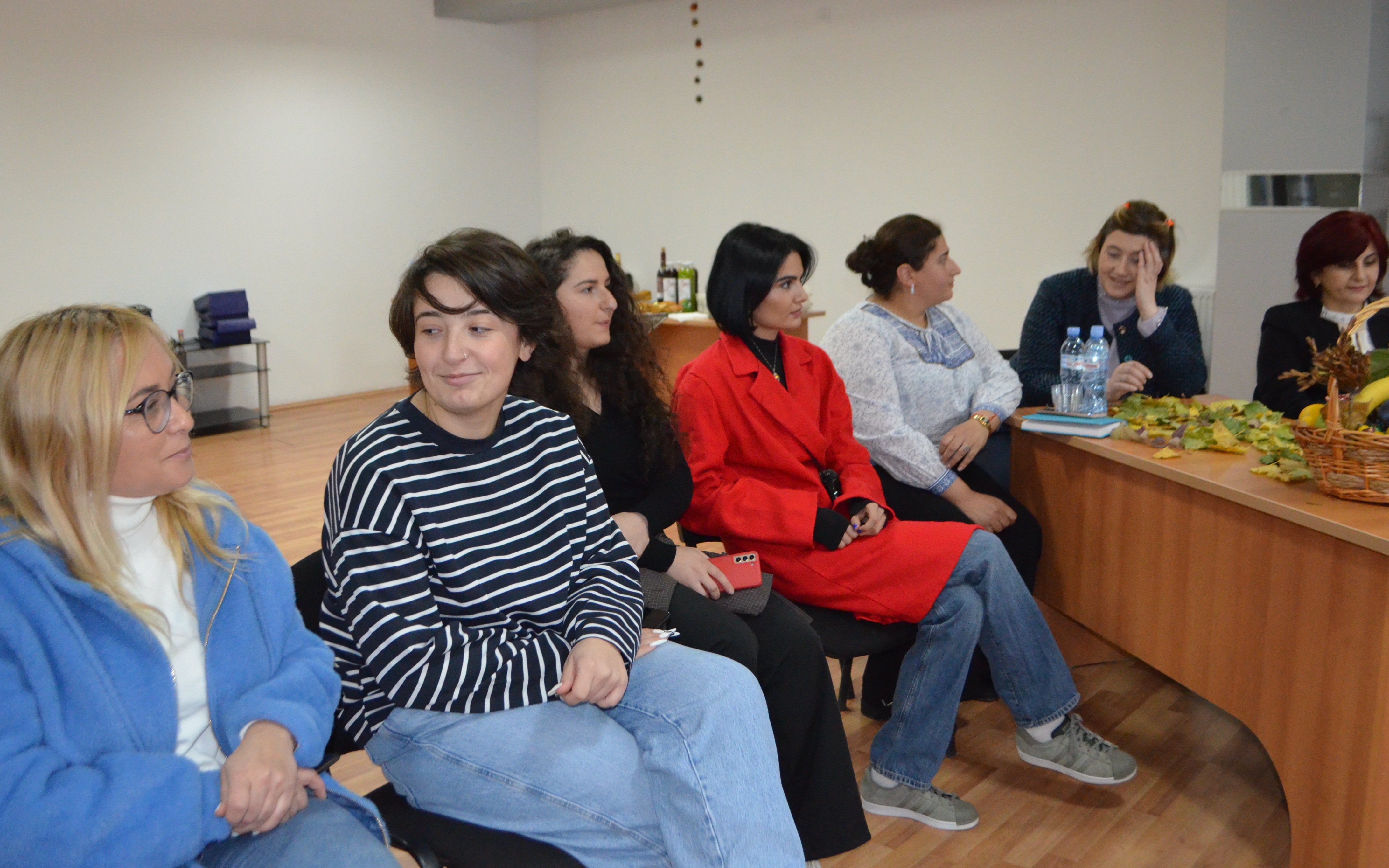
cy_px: 402
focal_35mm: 31
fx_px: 1174
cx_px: 662
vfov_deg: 40.6
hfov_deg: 61.2
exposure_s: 1/60
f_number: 3.5
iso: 3200
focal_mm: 18
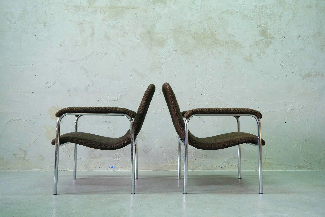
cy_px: 108
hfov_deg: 51.9
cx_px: 162
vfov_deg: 35.9
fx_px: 334
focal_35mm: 37
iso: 2500
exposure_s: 1/38
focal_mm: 24.7
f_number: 4
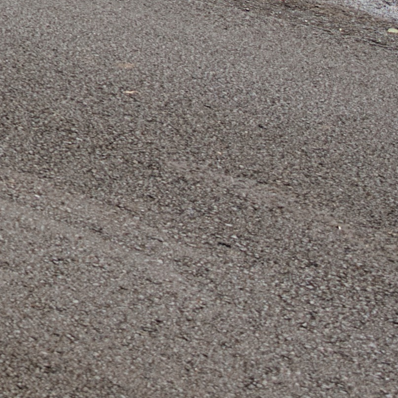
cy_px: -558
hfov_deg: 9.2
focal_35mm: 142
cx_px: -888
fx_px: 1841
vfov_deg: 10.6
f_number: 4
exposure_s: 1/1000
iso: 50
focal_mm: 16.9
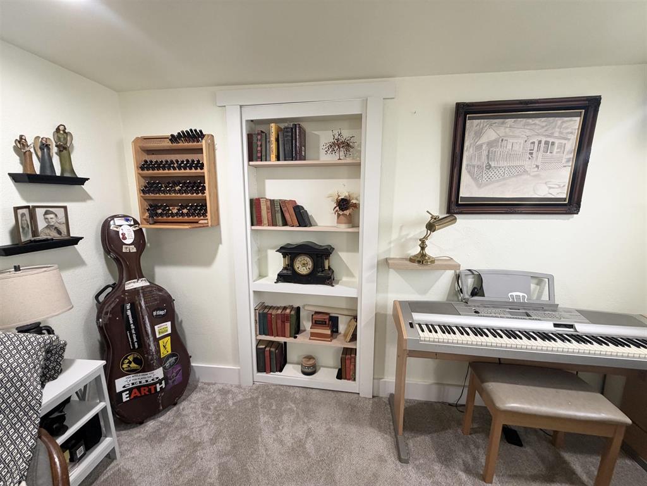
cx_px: 324
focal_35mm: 14
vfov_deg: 85.7
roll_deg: +0.6
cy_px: 243
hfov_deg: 102.1
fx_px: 262
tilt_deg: -9.2
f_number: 2.2
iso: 200
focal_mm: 2.22
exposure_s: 1/60
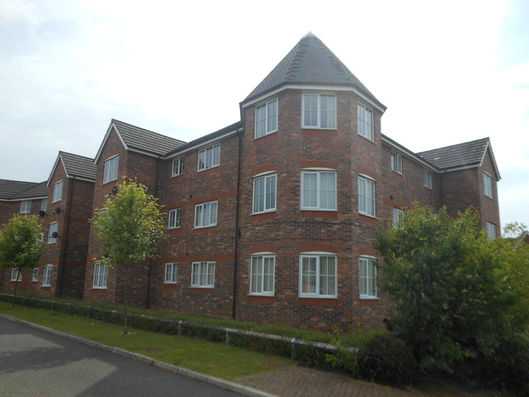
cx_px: 264
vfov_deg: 54.9
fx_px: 382
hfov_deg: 69.4
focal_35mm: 25
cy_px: 198
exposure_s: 1/1250
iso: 80
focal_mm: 4.5
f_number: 3.2
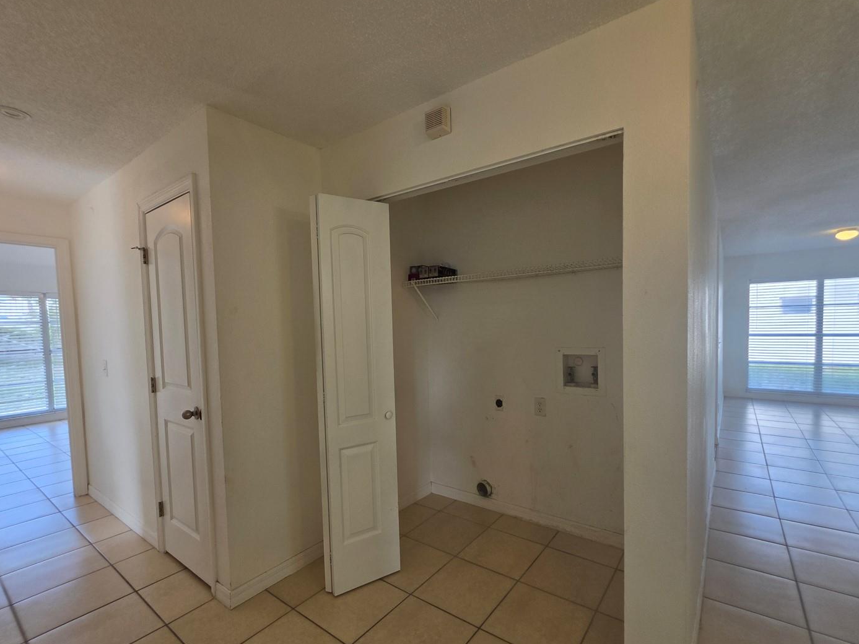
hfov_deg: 98.1
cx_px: 442
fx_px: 372
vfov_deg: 81.6
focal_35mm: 15
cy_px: 344
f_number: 1.9
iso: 40
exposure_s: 1/120
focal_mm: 2.2
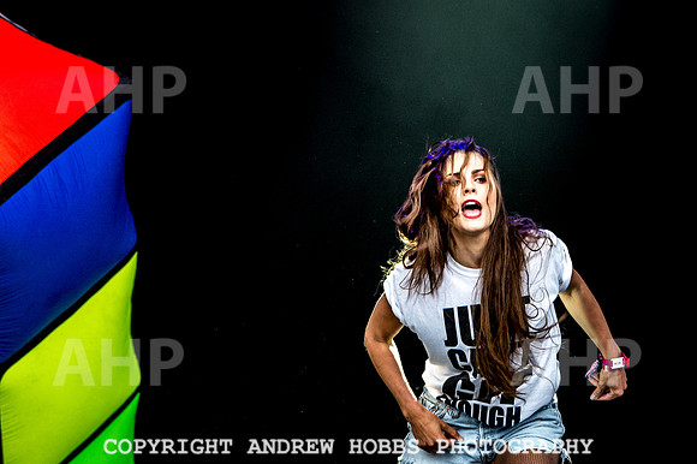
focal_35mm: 178
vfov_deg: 7.7
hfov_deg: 11.5
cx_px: 414
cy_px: 188
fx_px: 3450
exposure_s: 1/800
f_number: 5.6
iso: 6400
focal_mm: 150
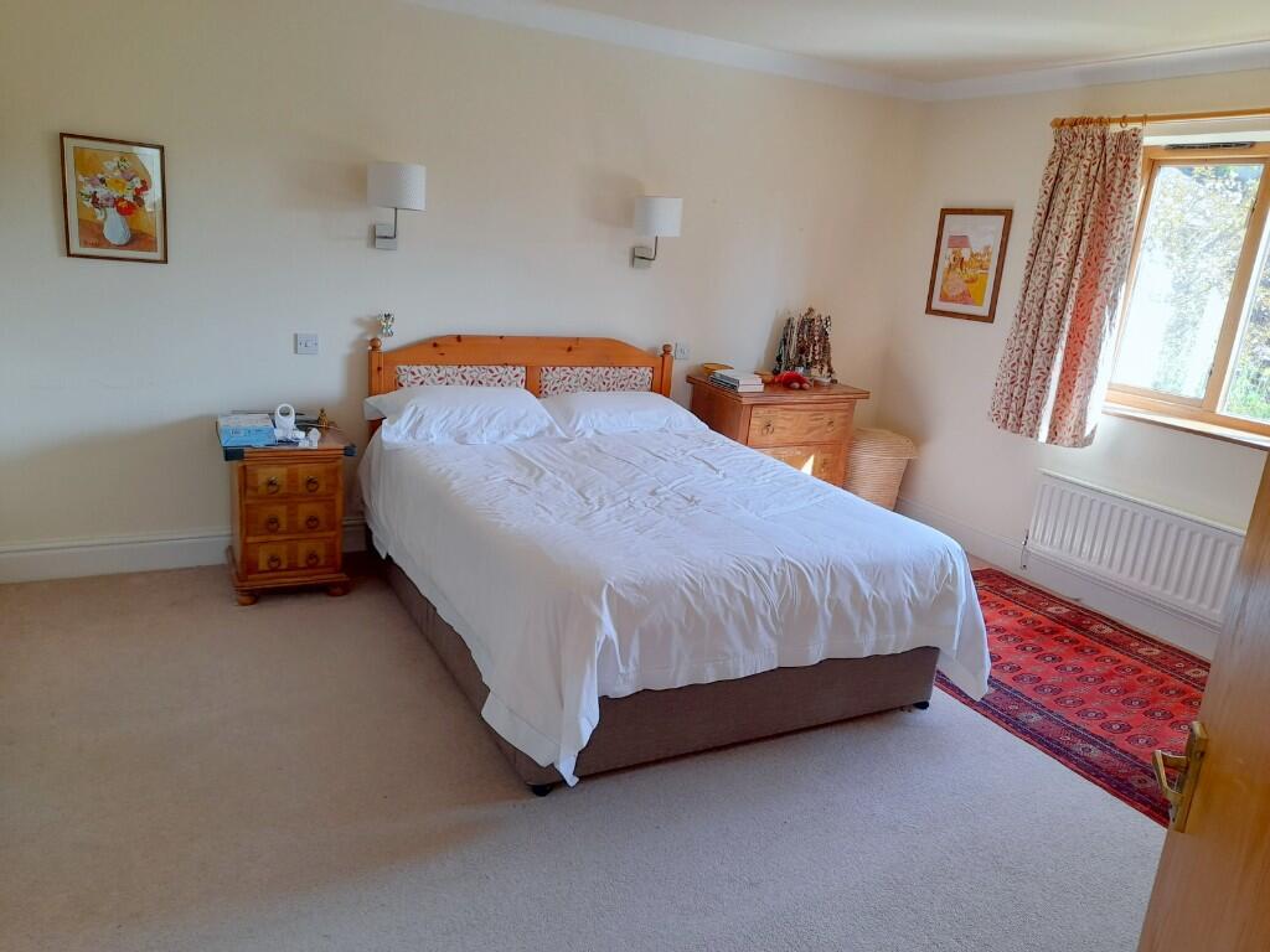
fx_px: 917
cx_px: 635
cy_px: 476
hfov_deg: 69.4
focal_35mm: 25
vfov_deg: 54.9
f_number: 2
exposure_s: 1/50
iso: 50
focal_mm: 4.6
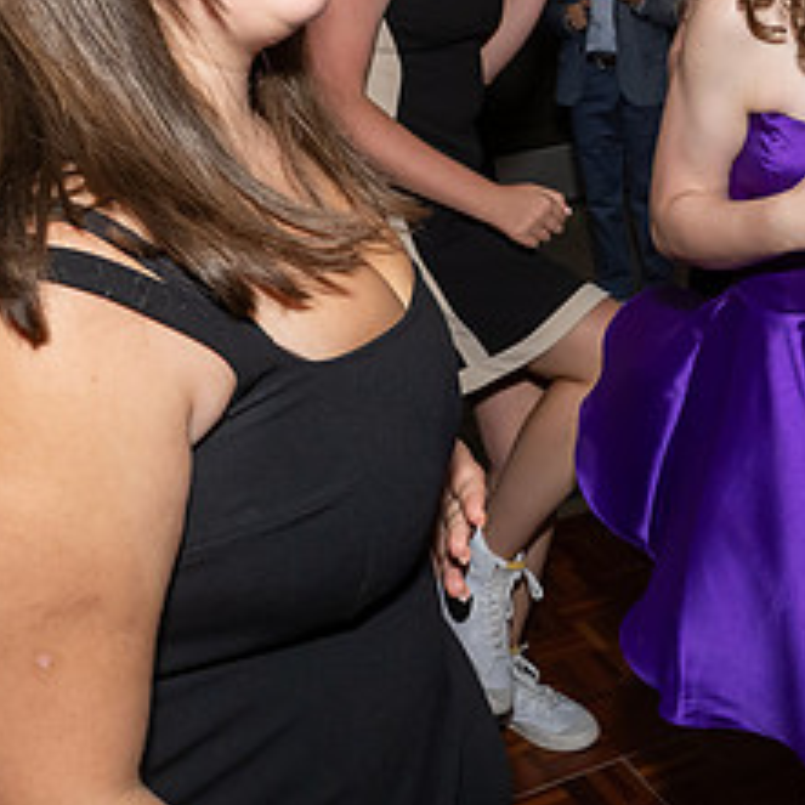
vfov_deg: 28.1
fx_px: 1579
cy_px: 169
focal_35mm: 60
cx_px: 720
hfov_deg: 27.6
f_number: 8
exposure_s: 1/250
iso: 1000
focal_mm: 17
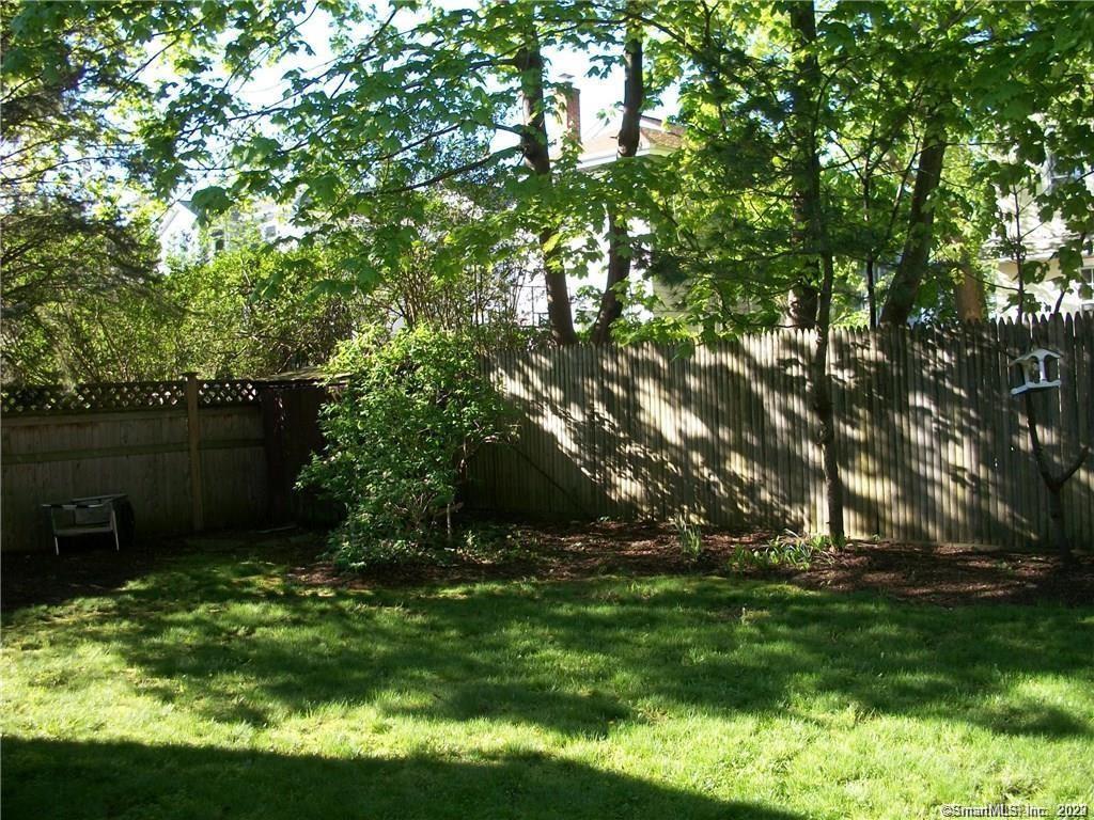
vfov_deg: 40.7
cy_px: 410
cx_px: 547
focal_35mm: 35
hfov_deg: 52.6
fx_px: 1106
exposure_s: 1/160
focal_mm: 6.3
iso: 80
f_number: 3.1
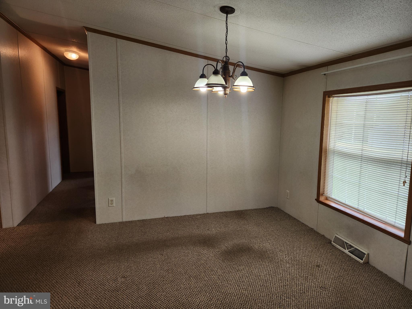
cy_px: 154
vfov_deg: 58.9
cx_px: 206
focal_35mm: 23
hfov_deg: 73.9
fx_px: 274
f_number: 1.8
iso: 80
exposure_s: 1/120
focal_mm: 5.4
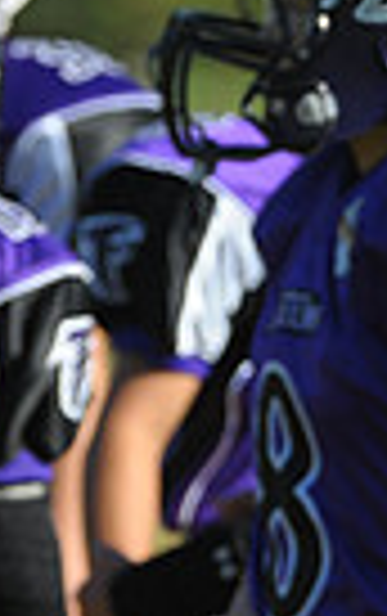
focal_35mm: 862
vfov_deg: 2.4
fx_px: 14501
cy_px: 400
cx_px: 1166
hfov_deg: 1.5
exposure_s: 1/1000
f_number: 6.3
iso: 400
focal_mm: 200
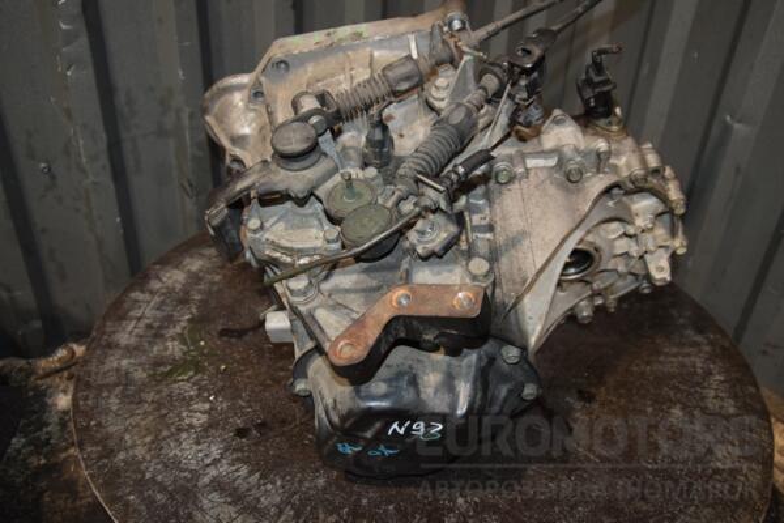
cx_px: 392
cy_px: 262
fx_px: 686
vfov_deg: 41.7
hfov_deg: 59.5
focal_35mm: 32
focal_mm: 21
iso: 800
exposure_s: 1/60
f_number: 5
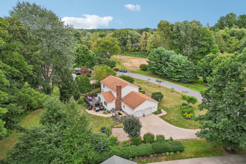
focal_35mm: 22
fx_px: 150
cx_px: 123
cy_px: 82
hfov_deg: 78.6
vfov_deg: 57.2
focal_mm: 8.4
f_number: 2.8
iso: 100
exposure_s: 1/350
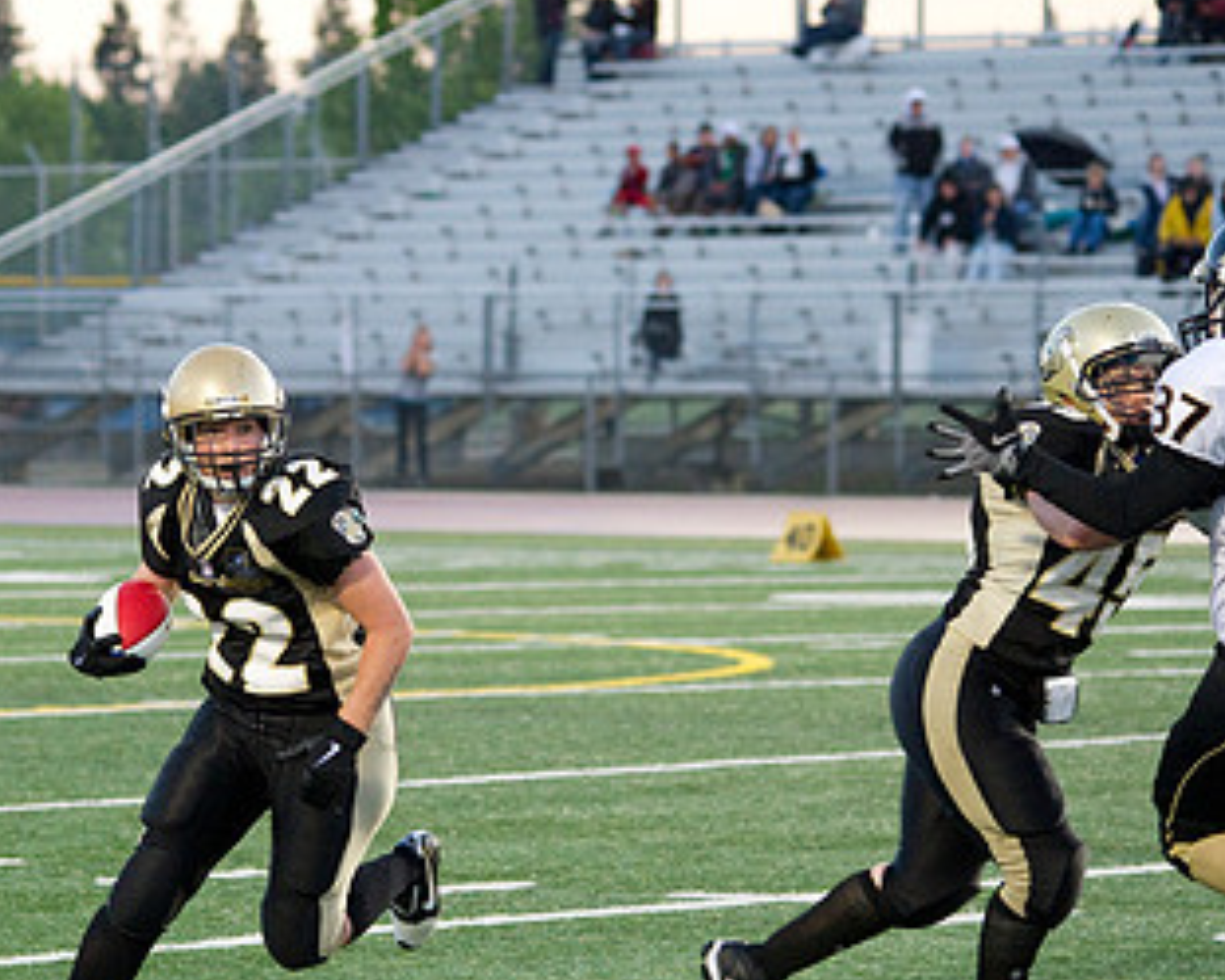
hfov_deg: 7.4
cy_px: 602
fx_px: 9502
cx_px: 335
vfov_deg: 5.9
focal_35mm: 262
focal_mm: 150
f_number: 5
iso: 6400
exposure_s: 1/1000
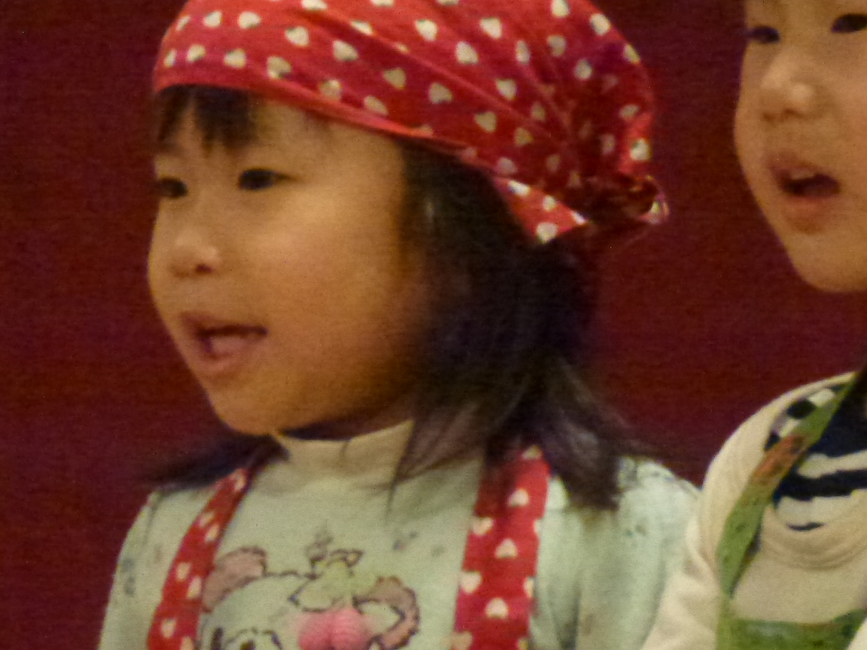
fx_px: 19008
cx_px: 360
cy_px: 531
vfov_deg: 2.0
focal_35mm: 759
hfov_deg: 2.6
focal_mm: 68.8
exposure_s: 1/100
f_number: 5.9
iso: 1600
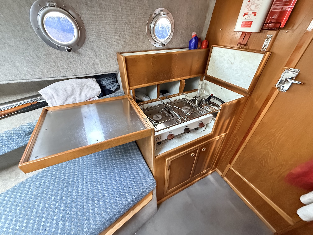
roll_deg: +1.3
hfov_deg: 102.1
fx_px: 127
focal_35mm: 14
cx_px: 156
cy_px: 118
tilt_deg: -35.3
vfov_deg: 85.7
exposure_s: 1/60
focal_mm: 2.22
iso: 1000
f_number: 2.2
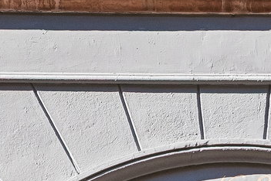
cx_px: 252
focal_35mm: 164
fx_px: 1234
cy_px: 318
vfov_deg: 8.1
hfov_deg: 12.4
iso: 200
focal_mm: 24
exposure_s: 1/200
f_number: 7.1
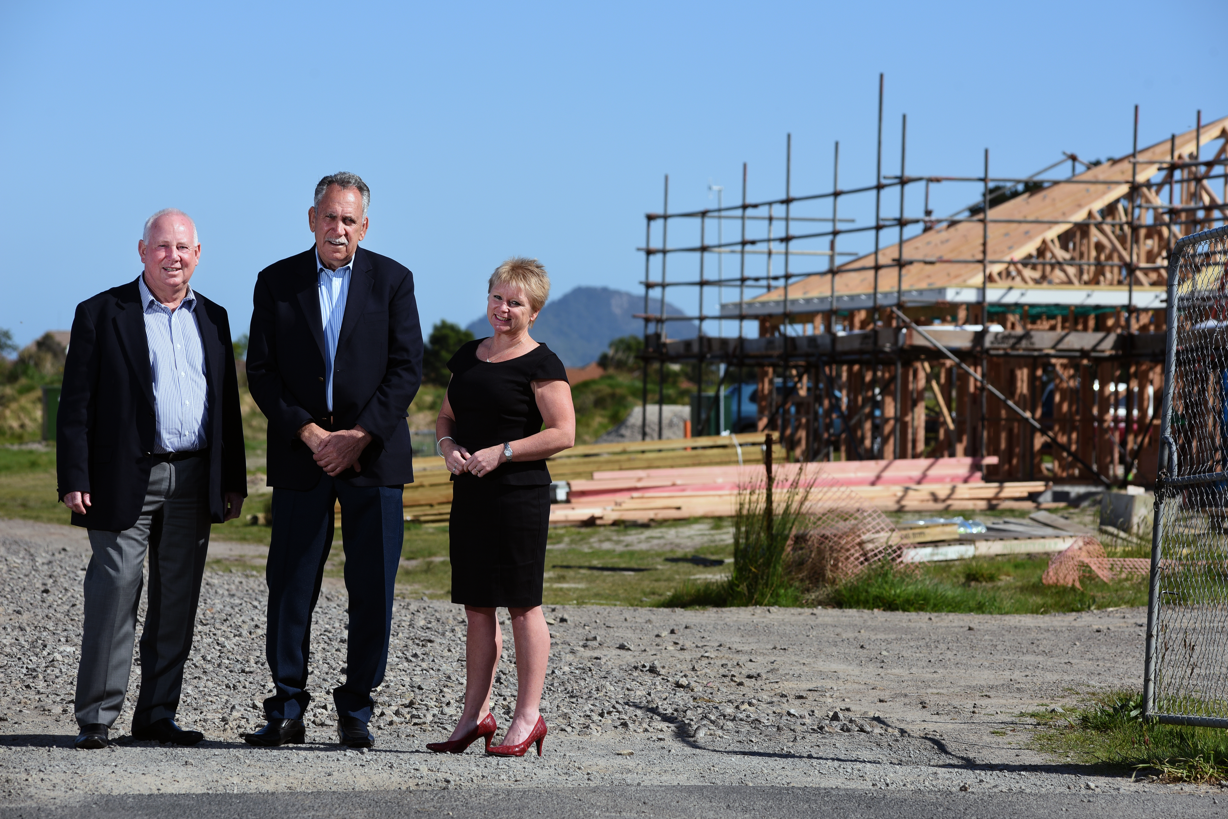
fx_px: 4946
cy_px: 410
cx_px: 614
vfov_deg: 9.5
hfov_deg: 14.2
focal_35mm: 145
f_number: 9
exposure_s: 1/250
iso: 80
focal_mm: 145
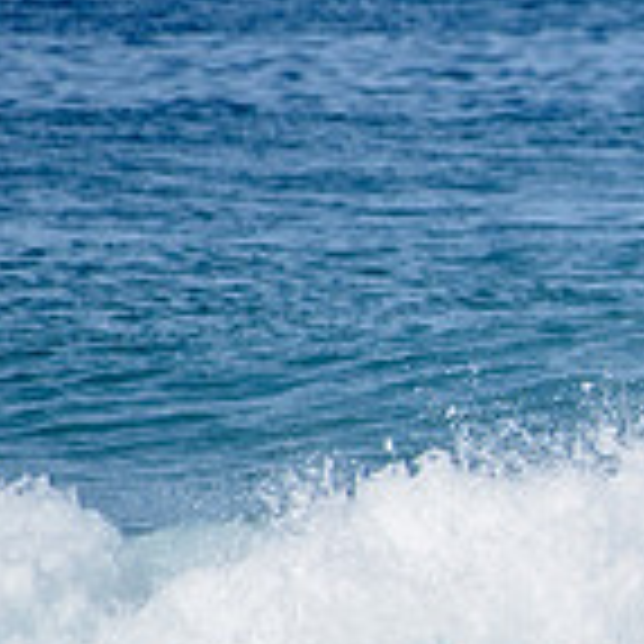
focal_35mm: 1725
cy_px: 502
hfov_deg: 1.0
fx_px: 36308
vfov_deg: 1.0
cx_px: 1193
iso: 250
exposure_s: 1/2500
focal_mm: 500
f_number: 6.3
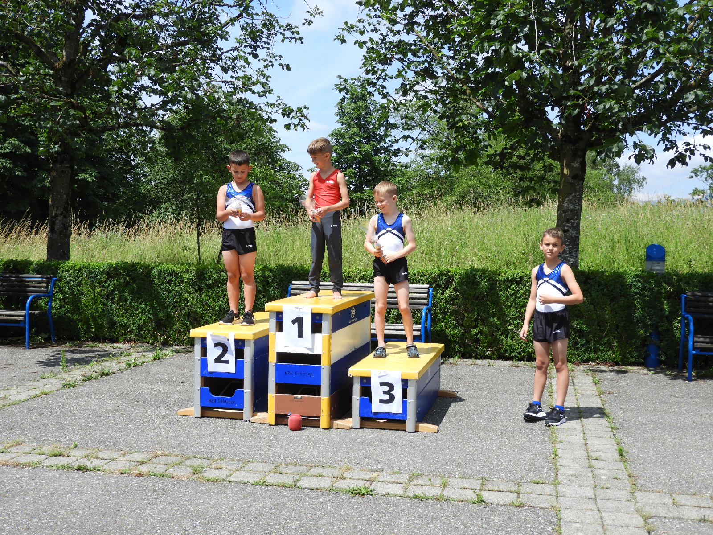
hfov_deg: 46.8
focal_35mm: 40
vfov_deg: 36.0
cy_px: 268
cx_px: 356
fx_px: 824
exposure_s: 1/800
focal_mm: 7.2
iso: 100
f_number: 3.8
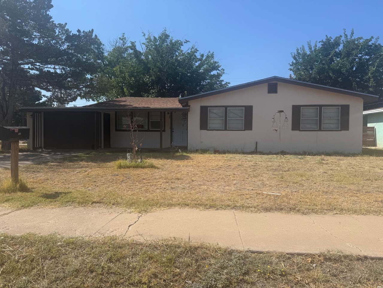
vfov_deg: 56.8
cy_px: 144
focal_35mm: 24
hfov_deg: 71.6
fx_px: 266
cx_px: 192
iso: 80
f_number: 1.78
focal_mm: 6.76
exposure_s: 1/4310
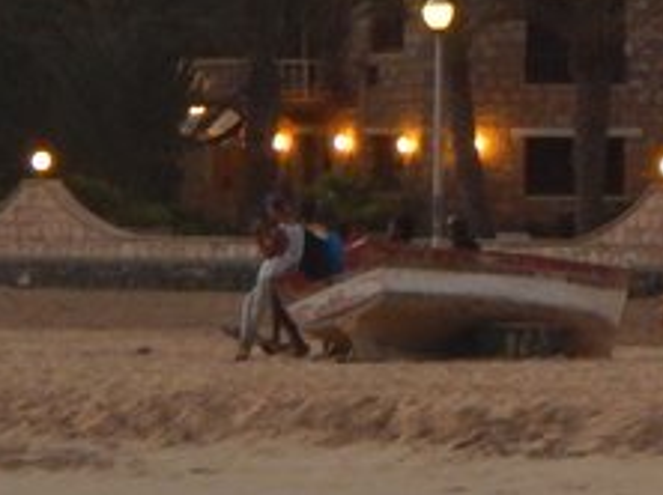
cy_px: 176
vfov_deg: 2.8
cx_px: 735
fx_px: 10064
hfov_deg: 3.8
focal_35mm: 526
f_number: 4.6
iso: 400
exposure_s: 1/25
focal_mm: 20.5
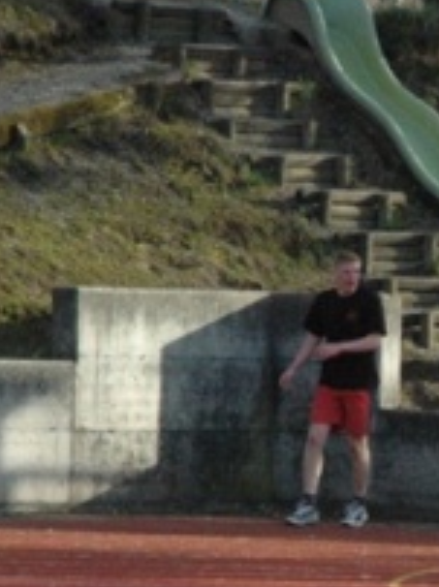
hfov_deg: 4.6
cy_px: 395
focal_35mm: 320
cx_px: 727
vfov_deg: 6.2
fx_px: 5422
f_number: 11
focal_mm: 70
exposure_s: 1/500
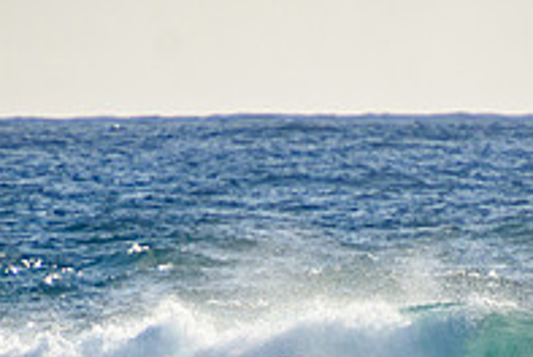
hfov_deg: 1.2
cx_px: 308
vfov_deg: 0.8
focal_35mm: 1719
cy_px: 410
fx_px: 25489
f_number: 5.6
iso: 250
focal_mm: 390
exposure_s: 1/2000
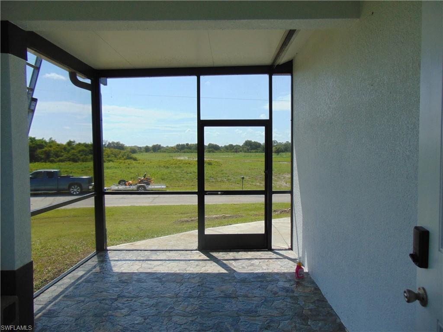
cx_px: 222
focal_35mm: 25
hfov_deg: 69.4
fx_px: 320
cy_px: 166
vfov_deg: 54.9
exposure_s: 1/1000
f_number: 3
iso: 80
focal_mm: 4.5
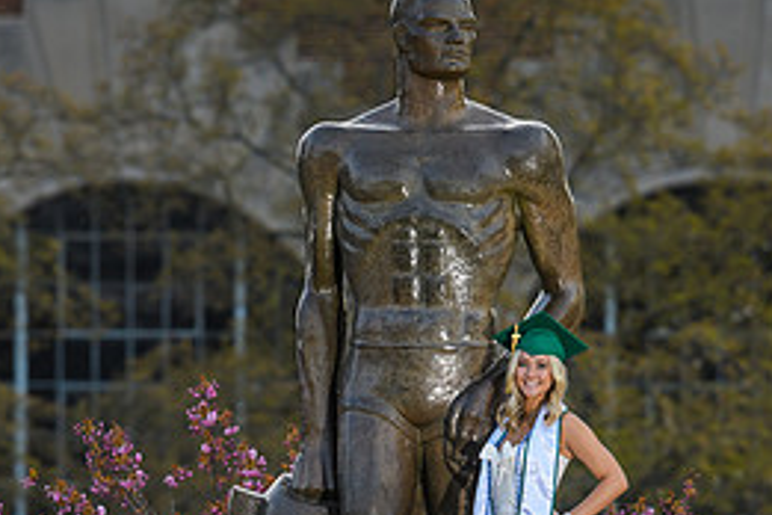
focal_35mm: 1063
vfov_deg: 1.3
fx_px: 22794
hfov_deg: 1.9
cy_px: 479
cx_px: 447
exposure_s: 1/200
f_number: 5
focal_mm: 300
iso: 100
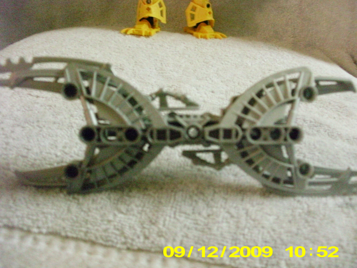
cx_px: 178
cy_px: 134
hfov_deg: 49.0
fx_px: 392
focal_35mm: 38
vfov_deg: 37.7
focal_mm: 6.3
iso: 1600
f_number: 3.1
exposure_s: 1/22
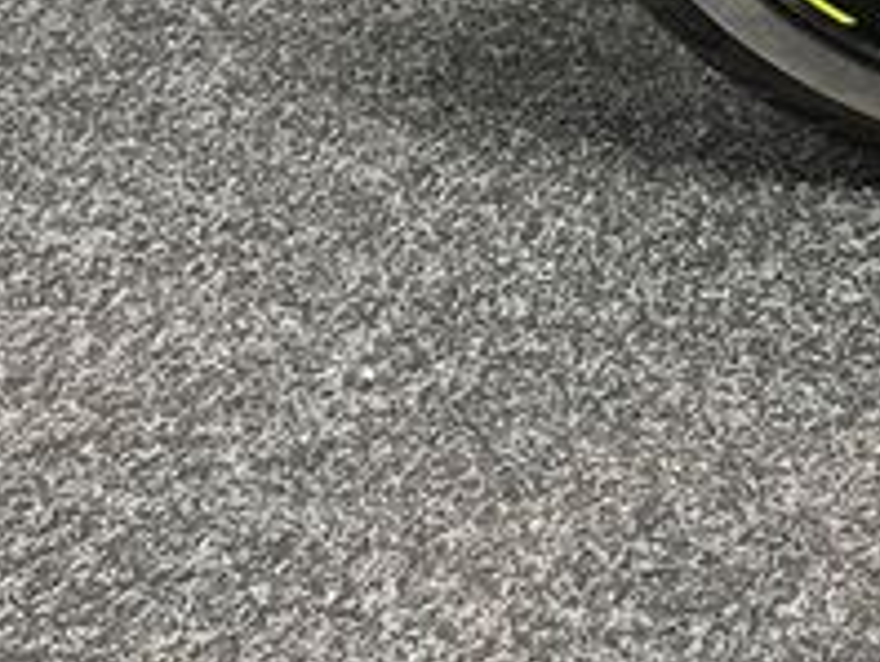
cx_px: 1129
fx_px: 2138
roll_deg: -0.9
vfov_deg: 16.4
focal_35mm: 84
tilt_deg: -13.9
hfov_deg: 21.2
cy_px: -258
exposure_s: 1/50
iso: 400
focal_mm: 5.1
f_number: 1.6
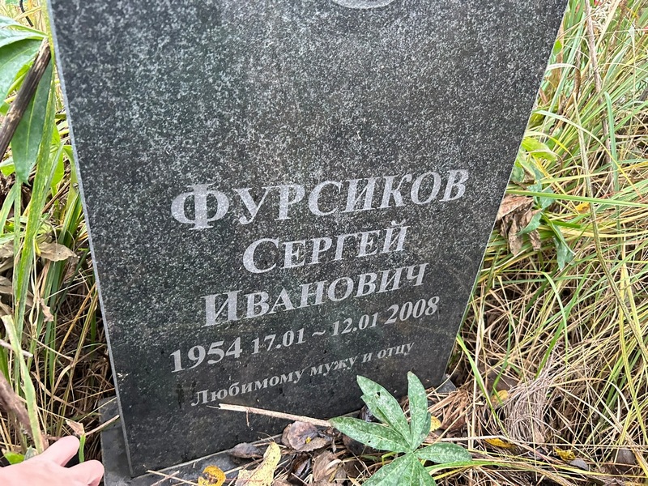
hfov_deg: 67.3
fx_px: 487
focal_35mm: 26
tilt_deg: -31.5
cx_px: 324
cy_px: 243
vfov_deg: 53.1
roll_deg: -7.1
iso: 640
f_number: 1.5
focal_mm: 5.7
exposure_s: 1/39
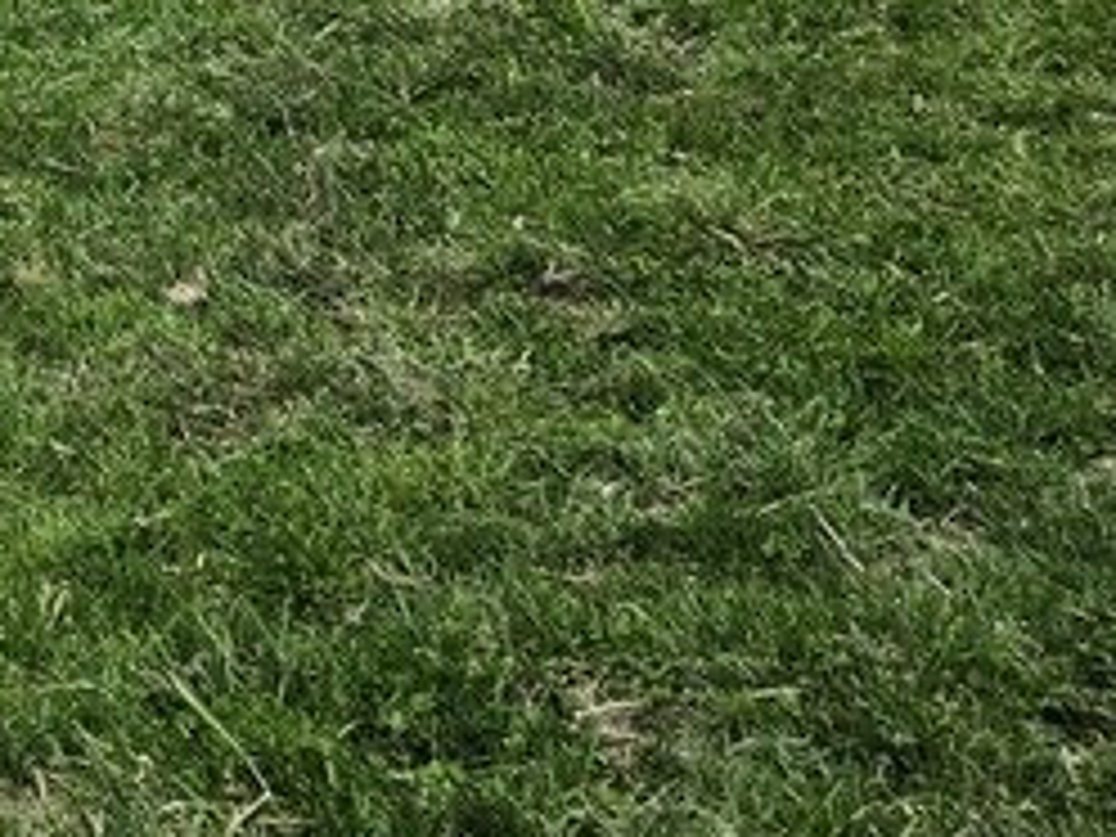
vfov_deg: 14.1
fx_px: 3063
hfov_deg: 17.0
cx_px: -891
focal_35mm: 95
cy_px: -580
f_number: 1.8
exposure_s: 1/2271
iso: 25
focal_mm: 5.4
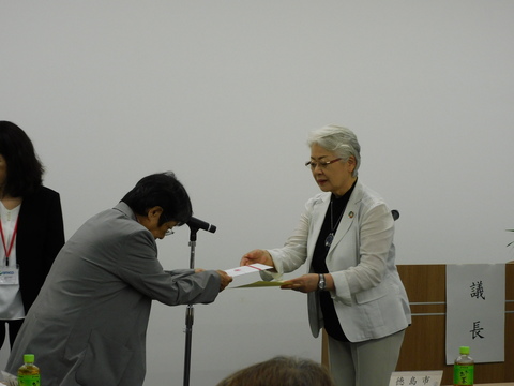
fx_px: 1708
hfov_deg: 17.1
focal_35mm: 115
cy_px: 193
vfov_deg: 12.9
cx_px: 257
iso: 200
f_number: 5
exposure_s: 1/60
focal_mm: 20.6
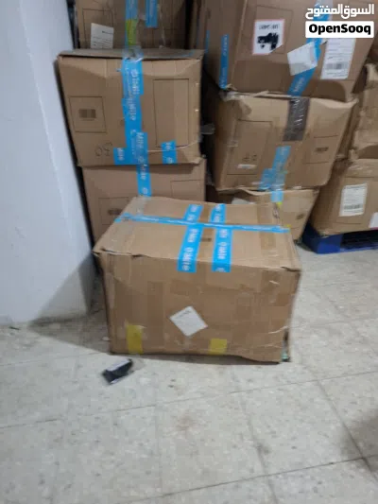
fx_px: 335
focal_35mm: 23
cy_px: 252
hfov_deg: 58.9
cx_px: 189
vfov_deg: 73.9
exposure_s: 1/25
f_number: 1.8
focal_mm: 5.54
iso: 500
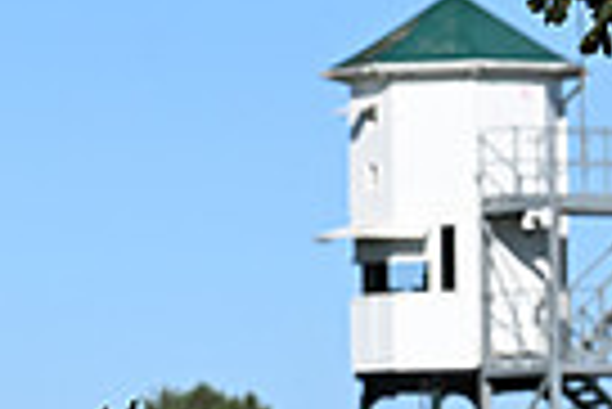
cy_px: 780
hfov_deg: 4.7
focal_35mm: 434
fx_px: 7386
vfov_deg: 3.2
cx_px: -292
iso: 400
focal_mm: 102
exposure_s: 1/3200
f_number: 5.6
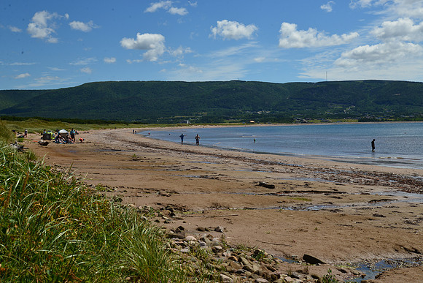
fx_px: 646
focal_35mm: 55
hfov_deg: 36.2
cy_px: 142
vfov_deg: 24.6
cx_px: 212
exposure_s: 1/125
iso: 180
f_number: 11
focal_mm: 55
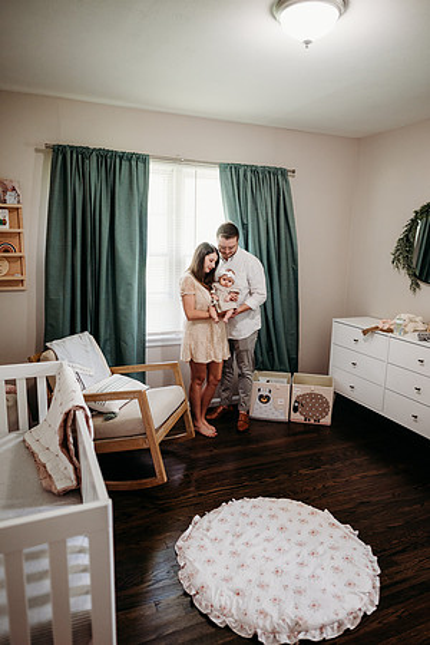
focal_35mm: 24
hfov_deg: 53.1
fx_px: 430
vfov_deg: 73.7
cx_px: 215
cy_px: 322
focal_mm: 24
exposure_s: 1/200
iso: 1600
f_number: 2.5
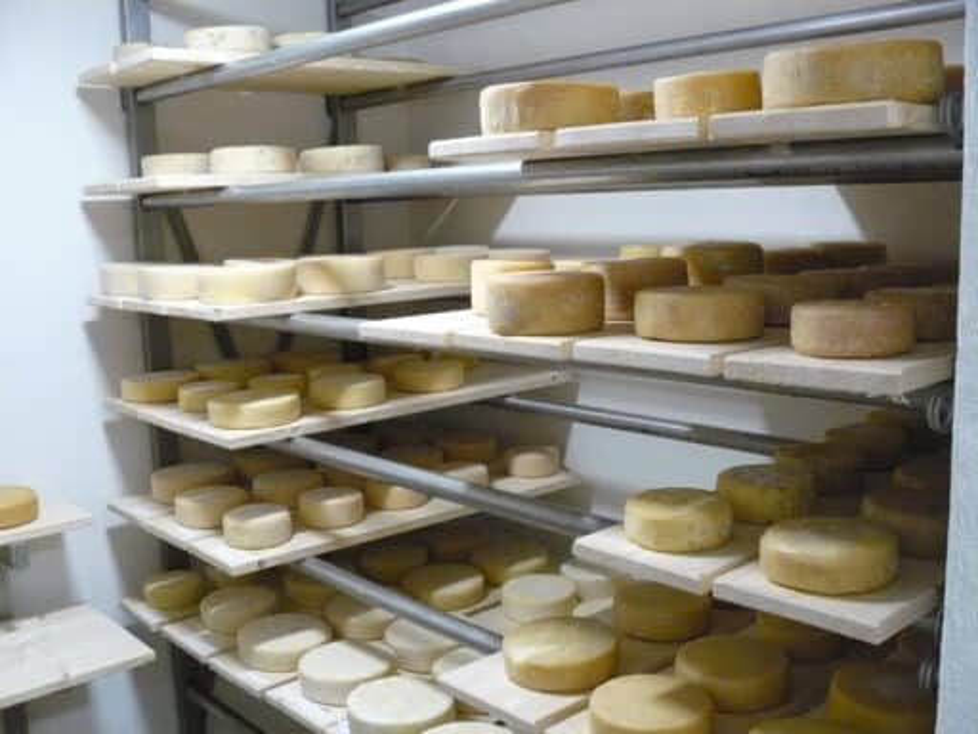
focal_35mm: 36
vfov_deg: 39.7
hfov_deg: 51.4
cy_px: 367
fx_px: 1017
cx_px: 489
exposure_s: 1/30
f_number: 2.8
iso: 400
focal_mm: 6
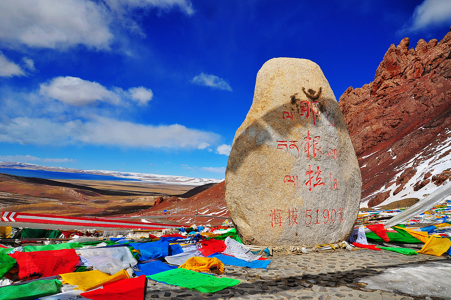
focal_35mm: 48
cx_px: 226
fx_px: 601
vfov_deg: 28.0
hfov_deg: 41.2
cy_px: 150
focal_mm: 32
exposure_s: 1/200
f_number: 16
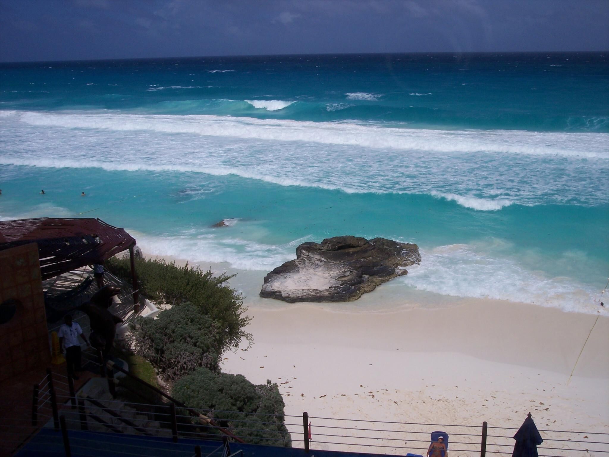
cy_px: 228
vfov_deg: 36.8
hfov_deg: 47.9
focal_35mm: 39
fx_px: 686
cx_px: 304
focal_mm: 8
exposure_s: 1/1500
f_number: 5.6
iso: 100
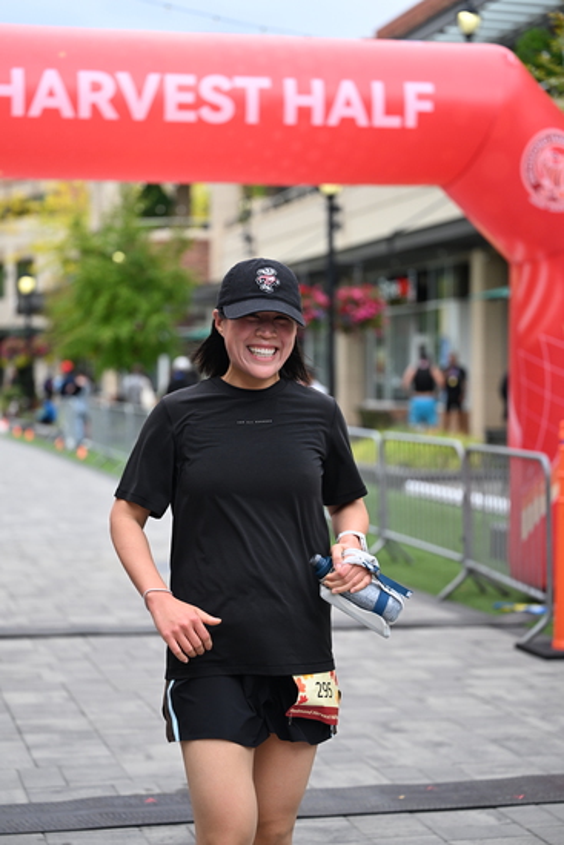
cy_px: 422
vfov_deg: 28.8
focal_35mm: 70
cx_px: 282
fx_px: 1644
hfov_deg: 19.5
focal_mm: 70
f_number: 2.8
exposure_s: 1/2000
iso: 640
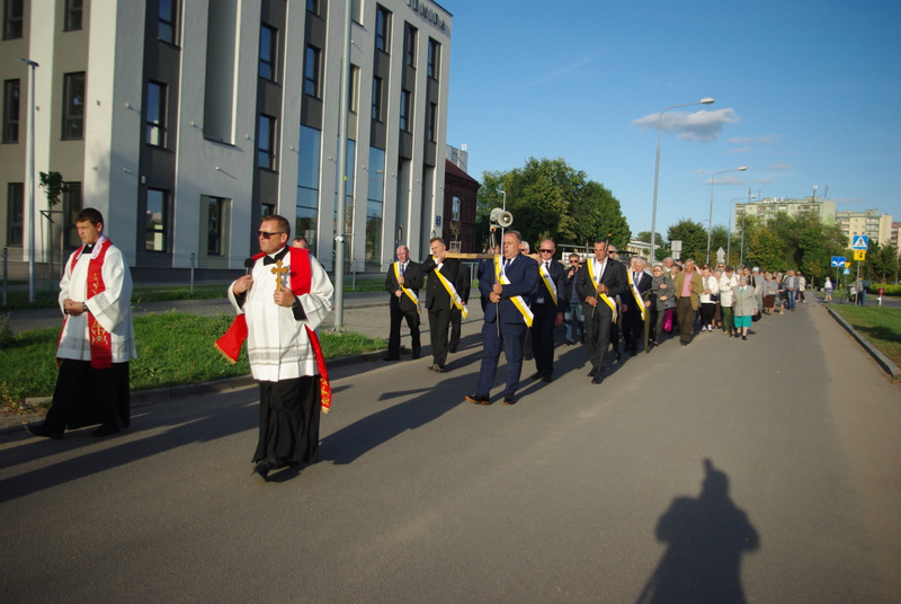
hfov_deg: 61.9
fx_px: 752
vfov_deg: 43.7
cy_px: 302
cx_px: 450
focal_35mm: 30
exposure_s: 1/1500
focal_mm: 20
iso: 200
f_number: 4
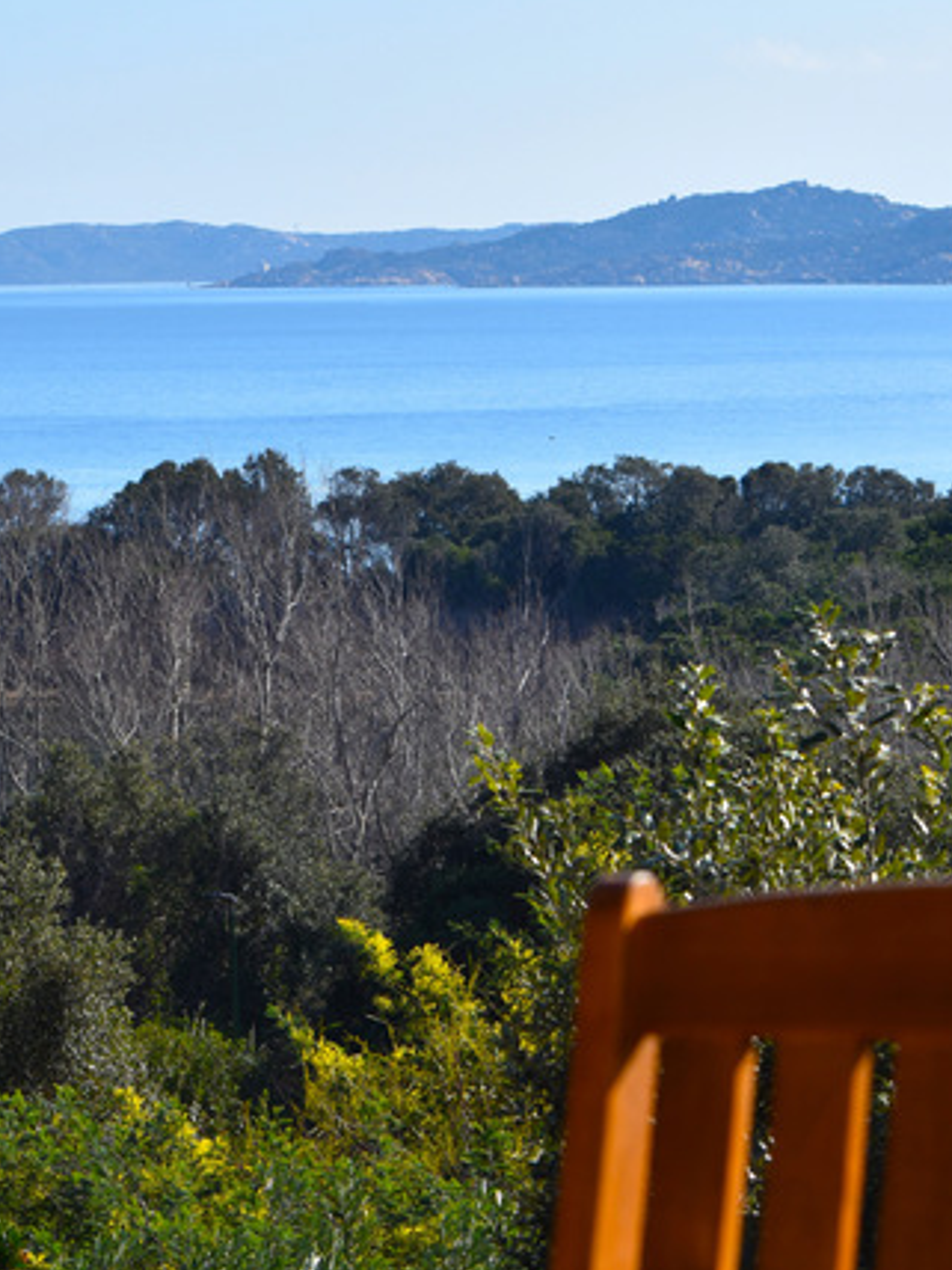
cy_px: 537
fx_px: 6490
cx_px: 424
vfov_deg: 11.2
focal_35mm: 177
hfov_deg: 8.4
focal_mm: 70
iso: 100
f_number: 10
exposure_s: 1/200
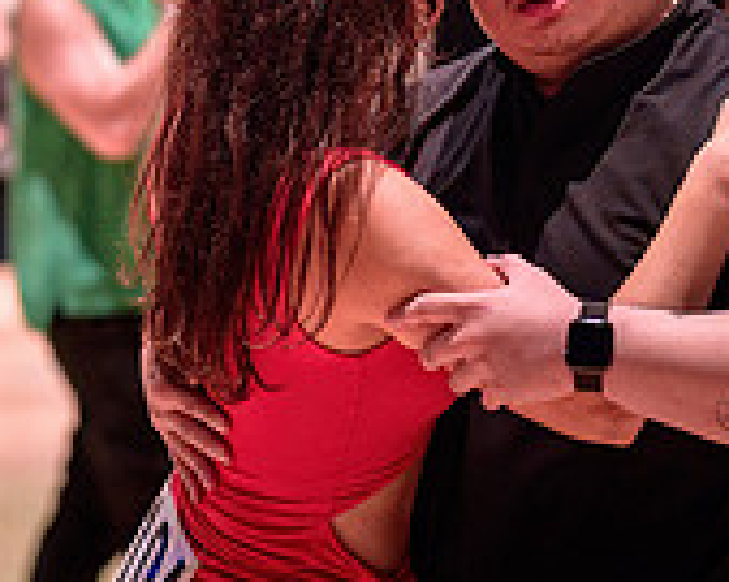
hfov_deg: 10.0
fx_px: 4140
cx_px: 121
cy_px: 328
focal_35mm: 192
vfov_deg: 8.0
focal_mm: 50
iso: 1250
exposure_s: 1/200
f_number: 1.4
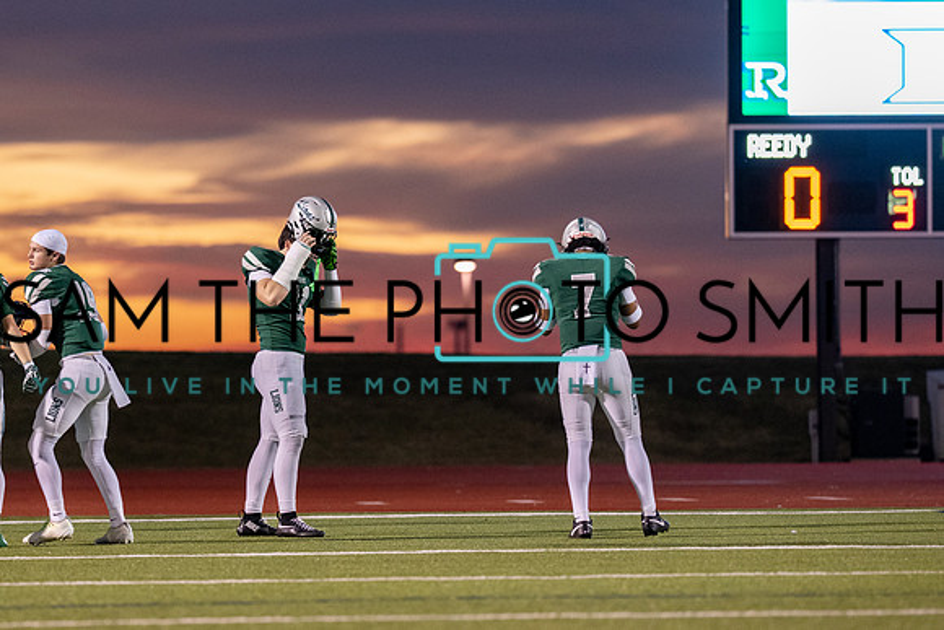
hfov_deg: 9.1
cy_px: 323
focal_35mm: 226
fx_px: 5936
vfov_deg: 6.1
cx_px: 301
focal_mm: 135
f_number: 2
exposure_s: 1/1250
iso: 2500
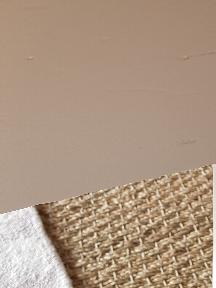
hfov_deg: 25.3
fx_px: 457
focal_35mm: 55
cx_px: 213
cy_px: 133
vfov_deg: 34.9
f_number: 1.7
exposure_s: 1/50
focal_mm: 4.2
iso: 64
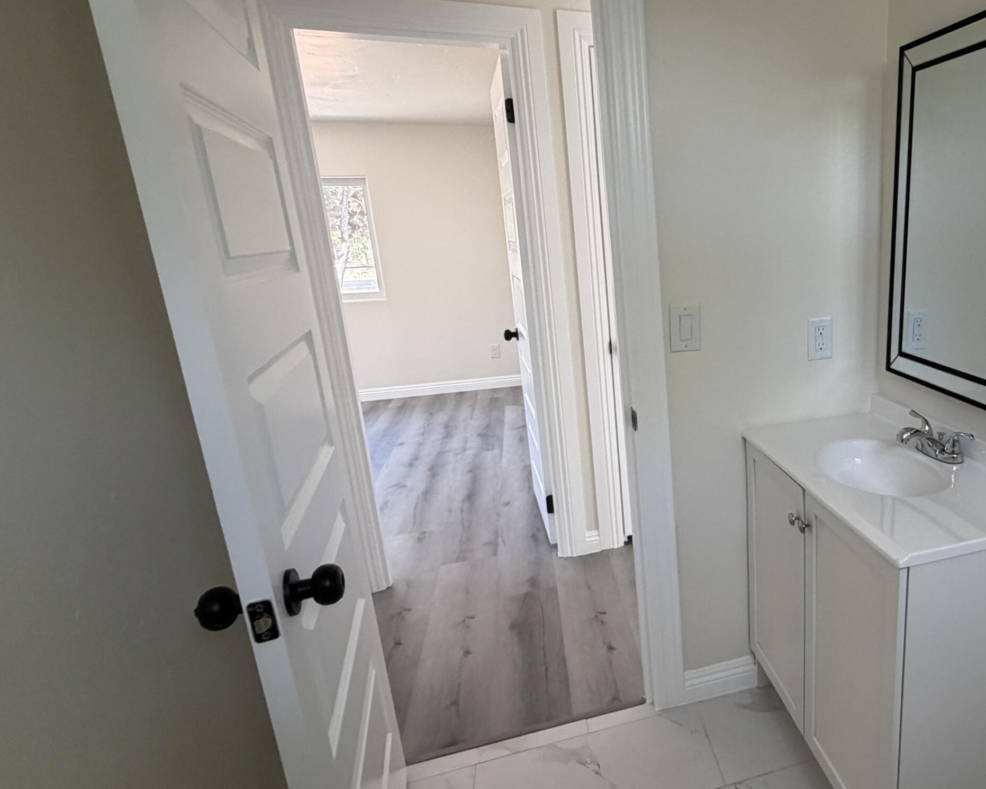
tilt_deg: -13.6
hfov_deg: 69.3
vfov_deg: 63.1
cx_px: 757
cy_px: 391
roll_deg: +1.7
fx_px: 642
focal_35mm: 22
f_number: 2.2
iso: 250
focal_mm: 2.22
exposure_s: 1/121
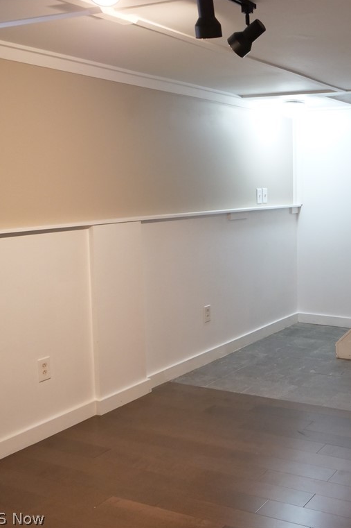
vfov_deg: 46.4
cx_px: 327
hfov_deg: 30.3
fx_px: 614
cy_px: 264
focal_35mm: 42
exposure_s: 1/60
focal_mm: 15
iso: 1600
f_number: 3
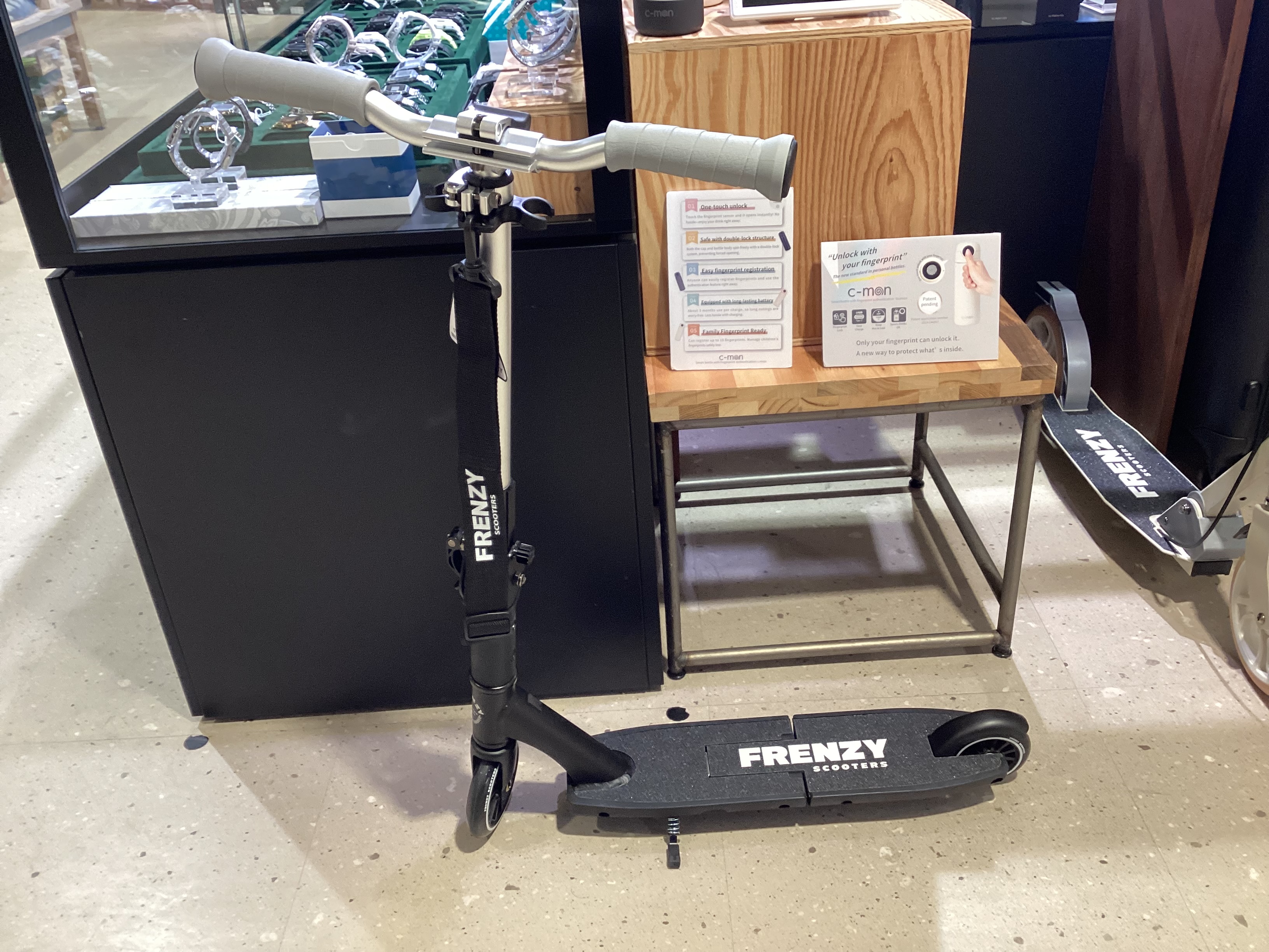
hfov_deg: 58.4
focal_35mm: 31
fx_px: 1136
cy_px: 476
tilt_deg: -32.0
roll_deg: +4.1
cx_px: 634
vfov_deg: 45.4
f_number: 2.4
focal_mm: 3.3
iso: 160
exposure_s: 1/60
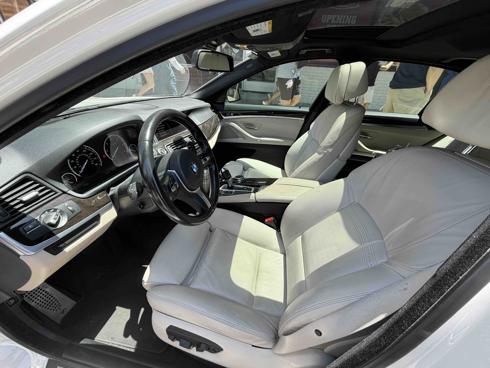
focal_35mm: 14
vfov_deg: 85.7
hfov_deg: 102.1
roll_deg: -3.5
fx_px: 198
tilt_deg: -32.3
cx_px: 245
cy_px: 184
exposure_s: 1/181
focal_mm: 2.22
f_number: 2.2
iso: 40
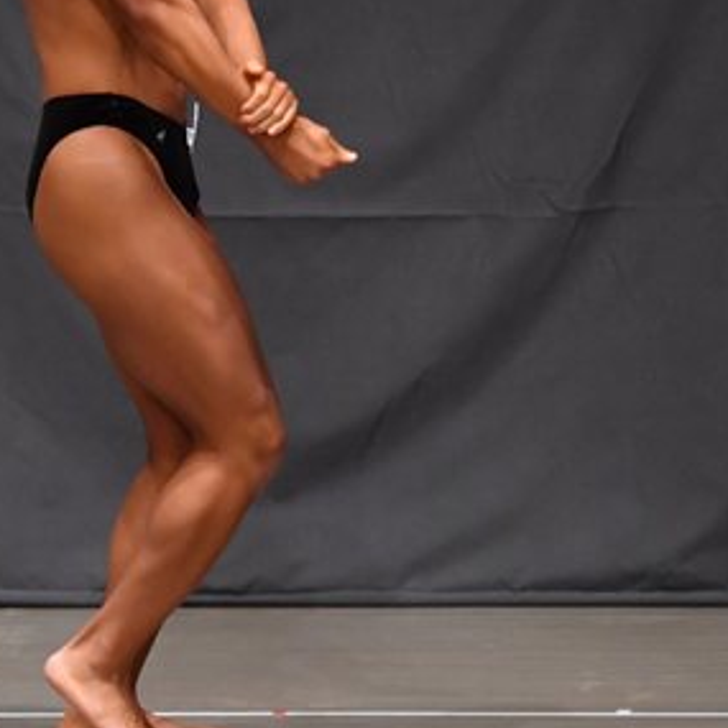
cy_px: 181
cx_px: 73
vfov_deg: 3.4
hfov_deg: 3.4
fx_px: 12349
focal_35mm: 519
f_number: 5.6
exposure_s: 1/400
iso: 6400
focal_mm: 150
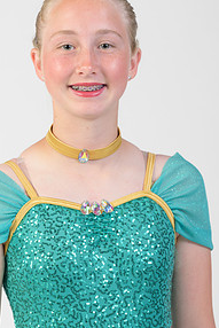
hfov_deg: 4.7
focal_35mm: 291
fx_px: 2652
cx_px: 94
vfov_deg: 7.1
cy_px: 130
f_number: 6.3
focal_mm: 185
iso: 400
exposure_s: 1/160
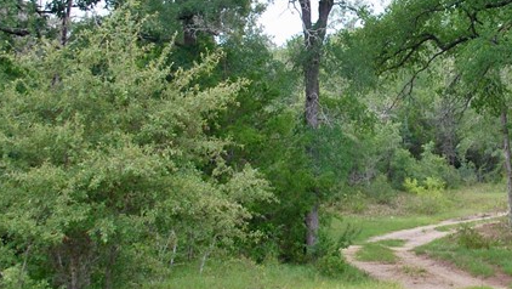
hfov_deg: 16.5
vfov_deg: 9.4
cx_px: 394
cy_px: 44
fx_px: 1752
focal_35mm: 129
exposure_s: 1/125
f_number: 5.6
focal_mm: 32
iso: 110
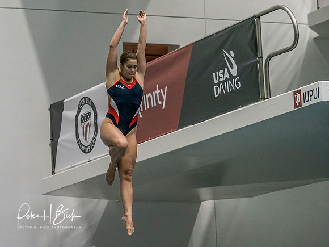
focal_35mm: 191
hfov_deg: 10.4
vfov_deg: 7.8
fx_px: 1812
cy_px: 98
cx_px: 131
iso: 4000
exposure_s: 1/1600
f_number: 2.8
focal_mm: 79
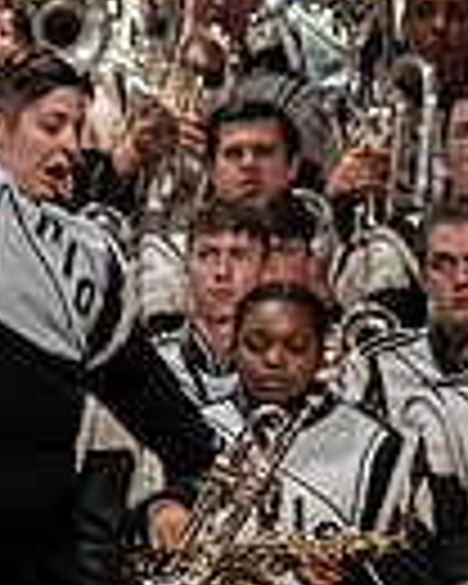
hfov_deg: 1.8
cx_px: -711
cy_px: 441
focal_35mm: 880
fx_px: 15236
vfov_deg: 2.2
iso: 4000
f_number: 4
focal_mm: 140
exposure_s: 1/500
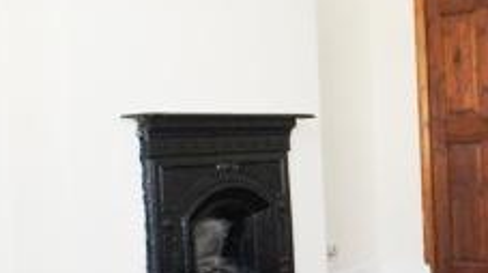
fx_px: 918
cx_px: 421
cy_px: 125
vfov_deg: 16.9
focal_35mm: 71
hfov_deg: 28.8
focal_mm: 16
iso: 1250
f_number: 6.3
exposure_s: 1/60
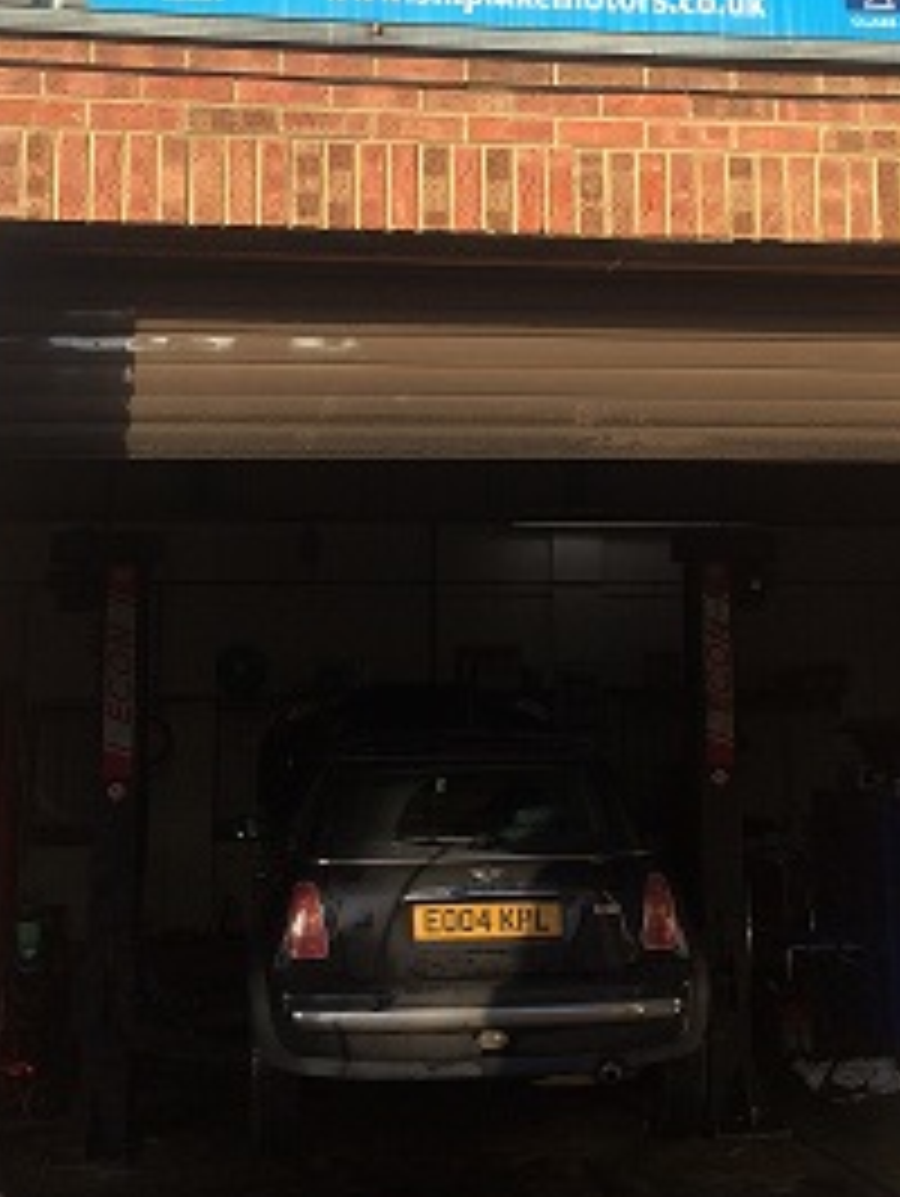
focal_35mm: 46
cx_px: 486
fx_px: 1592
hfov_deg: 31.6
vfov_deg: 40.9
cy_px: 454
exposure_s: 1/1140
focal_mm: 4.12
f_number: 2.2
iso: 32
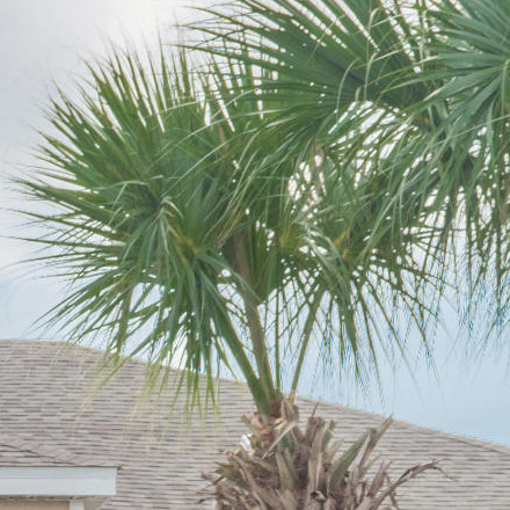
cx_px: -476
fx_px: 3332
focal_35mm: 200
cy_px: 803
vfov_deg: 8.5
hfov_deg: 8.4
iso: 250
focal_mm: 23
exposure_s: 1/400
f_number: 10
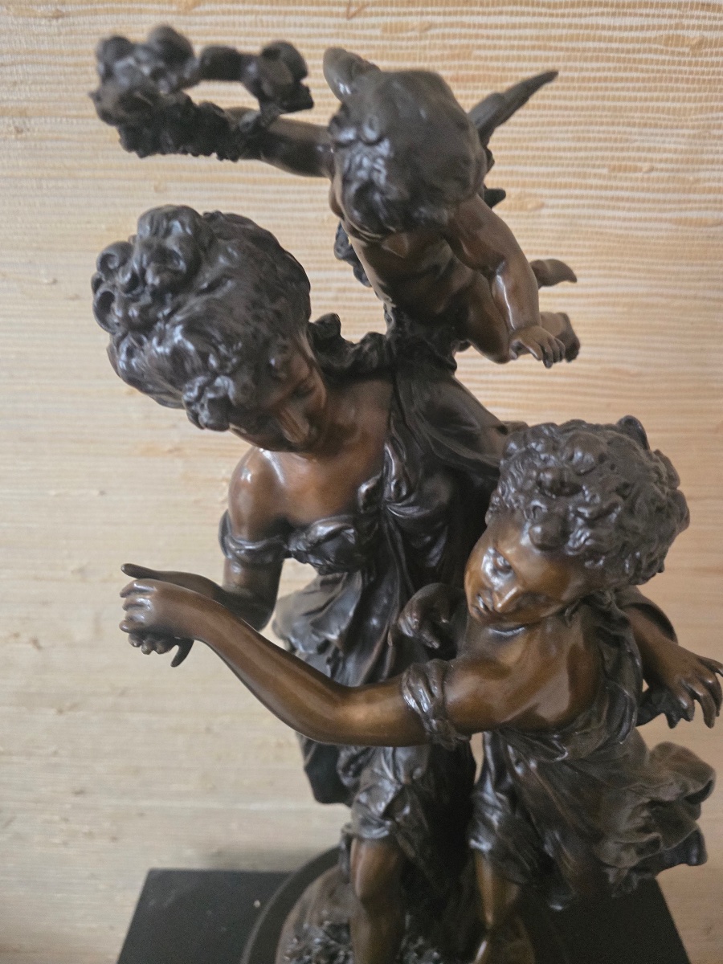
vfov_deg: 73.9
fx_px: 641
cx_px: 362
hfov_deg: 58.9
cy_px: 482
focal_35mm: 23
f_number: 1.7
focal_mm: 6.3
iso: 2000
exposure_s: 1/15
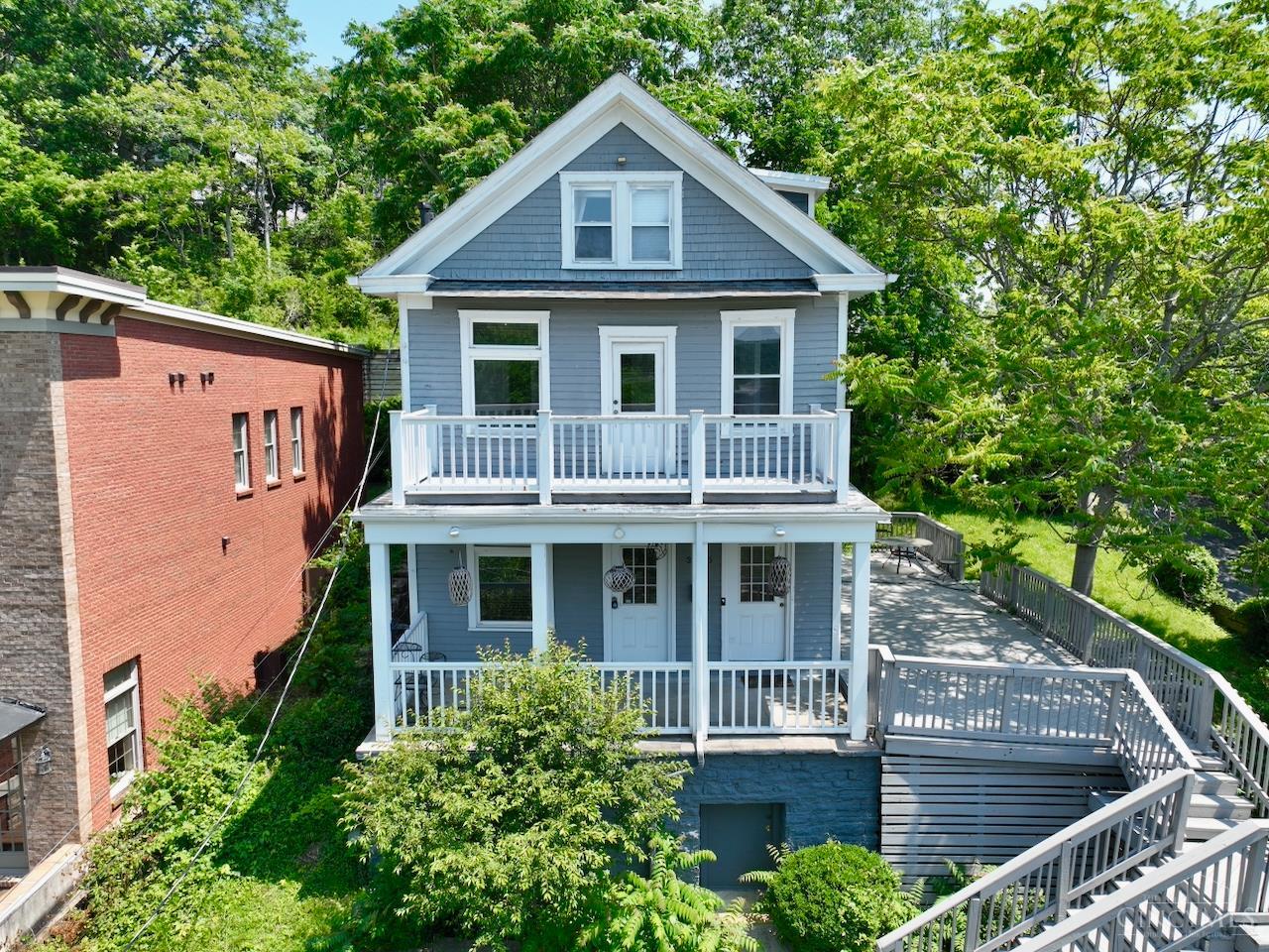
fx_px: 880
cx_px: 634
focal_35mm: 24
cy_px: 476
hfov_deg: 71.6
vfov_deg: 56.8
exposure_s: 1/1000
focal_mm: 12.29
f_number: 2.8
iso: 110
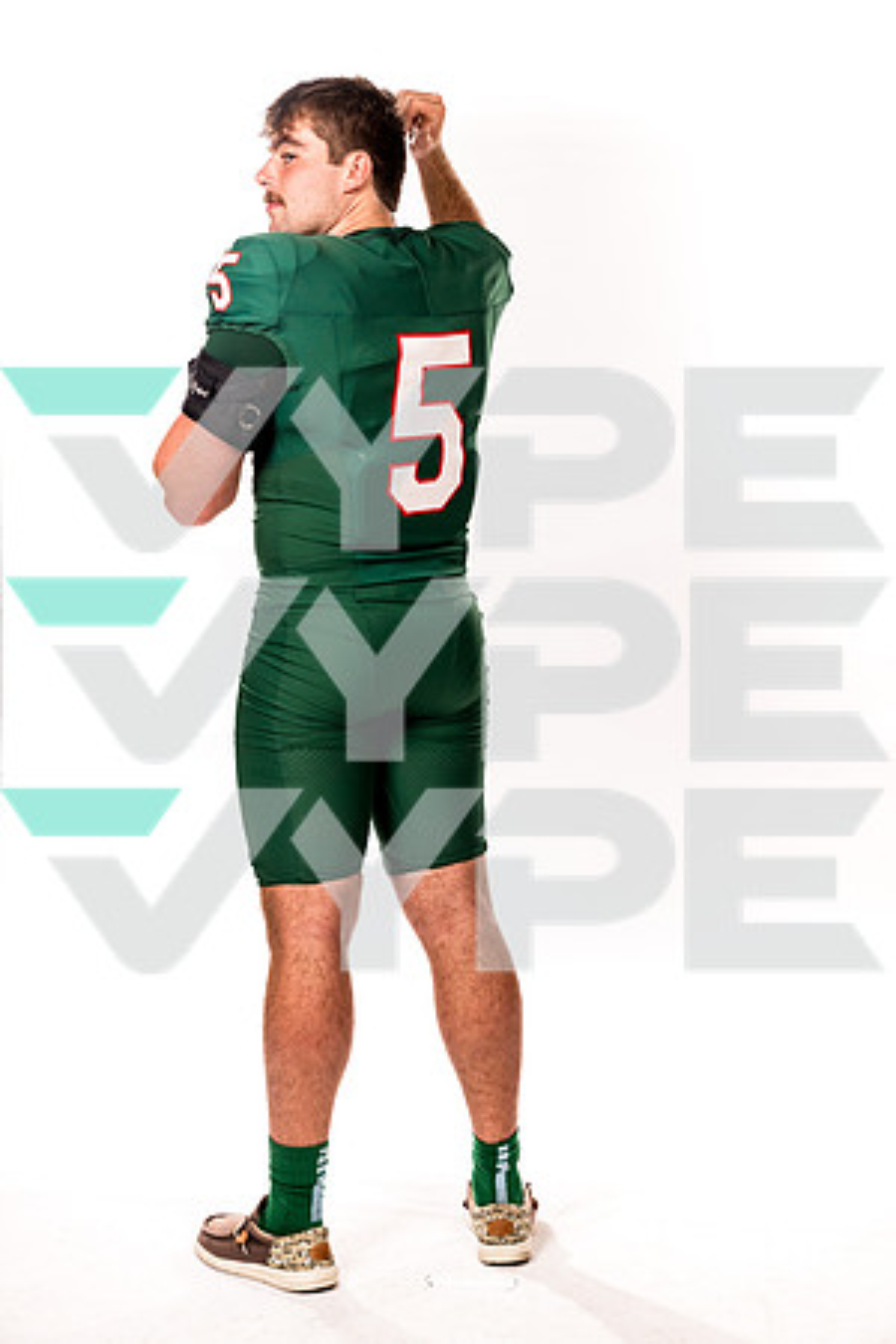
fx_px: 2053
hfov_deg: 24.6
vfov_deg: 36.2
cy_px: 672
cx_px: 448
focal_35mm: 55
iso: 800
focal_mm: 55
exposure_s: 1/400
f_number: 8
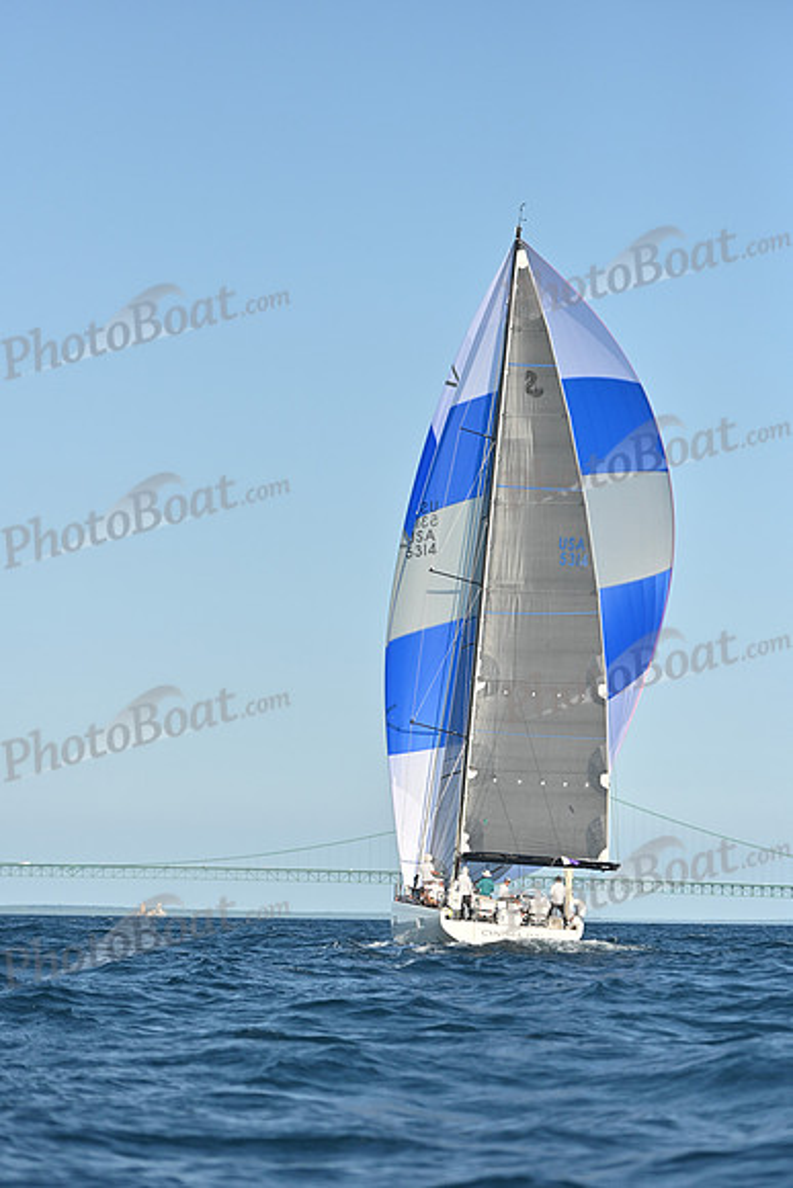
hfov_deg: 10.2
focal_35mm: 135
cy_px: 594
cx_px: 396
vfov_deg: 15.2
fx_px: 4458
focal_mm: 135
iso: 320
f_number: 3.2
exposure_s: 1/8000
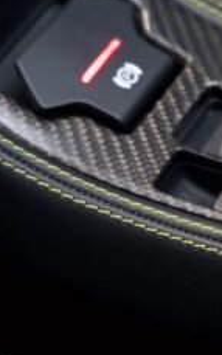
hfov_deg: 5.4
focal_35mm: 239
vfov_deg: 8.8
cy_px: 166
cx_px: 359
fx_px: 2315
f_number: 2.8
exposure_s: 1/100
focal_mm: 70
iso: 2000
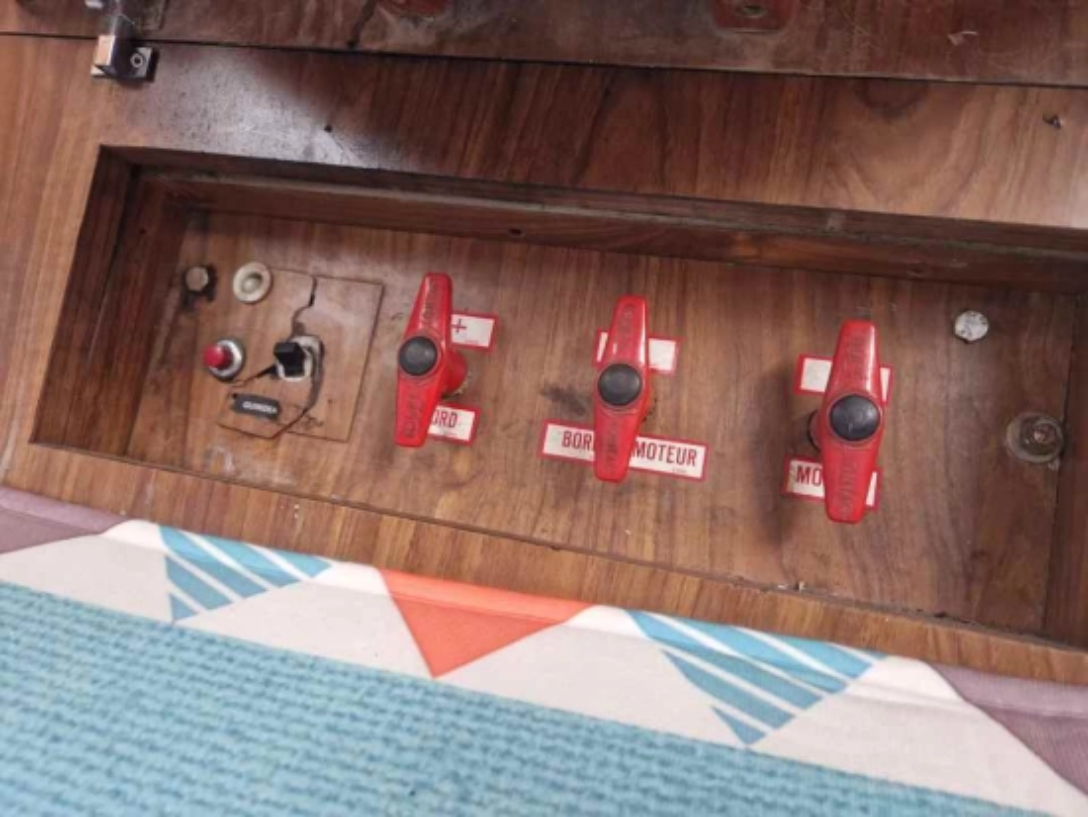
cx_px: 544
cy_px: 408
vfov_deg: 58.9
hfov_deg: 73.9
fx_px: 723
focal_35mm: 23
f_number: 1.8
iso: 250
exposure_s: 1/100
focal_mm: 5.4
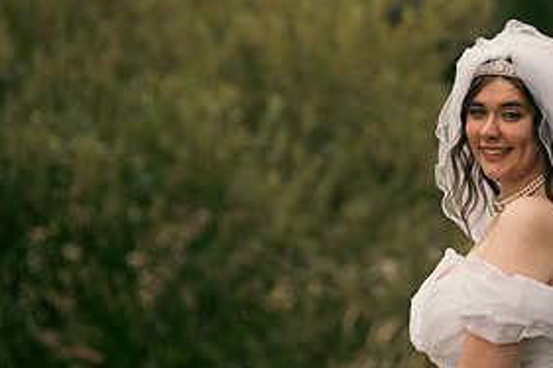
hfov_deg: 6.4
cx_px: 506
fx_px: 4912
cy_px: 251
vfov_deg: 4.3
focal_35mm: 320
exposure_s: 1/200
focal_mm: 155
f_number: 3.5
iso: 320
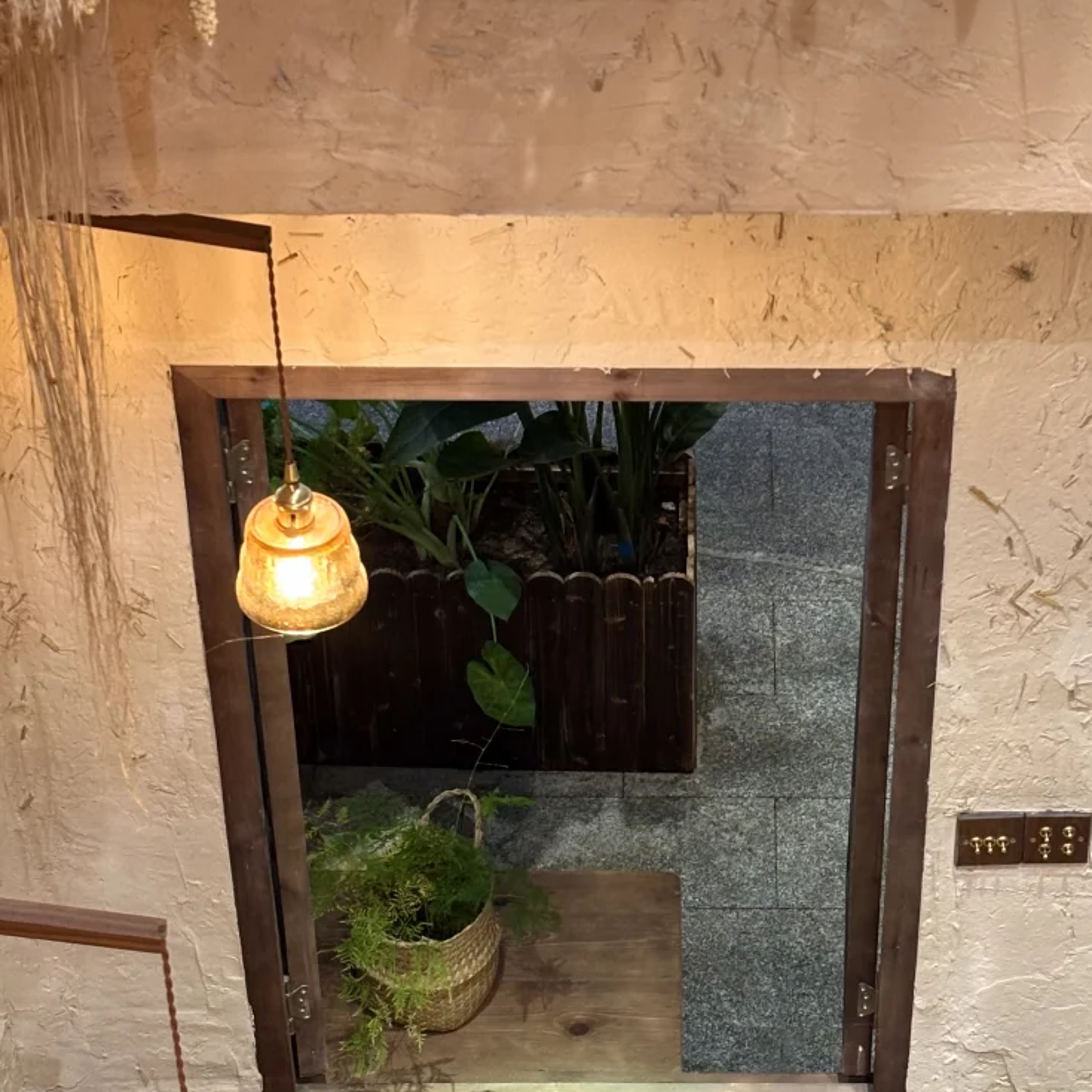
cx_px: 707
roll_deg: -0.9
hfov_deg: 19.2
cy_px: 691
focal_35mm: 90
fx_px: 3212
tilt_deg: -40.1
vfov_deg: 19.3
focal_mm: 5.96
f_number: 1.6
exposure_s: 1/50
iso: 160
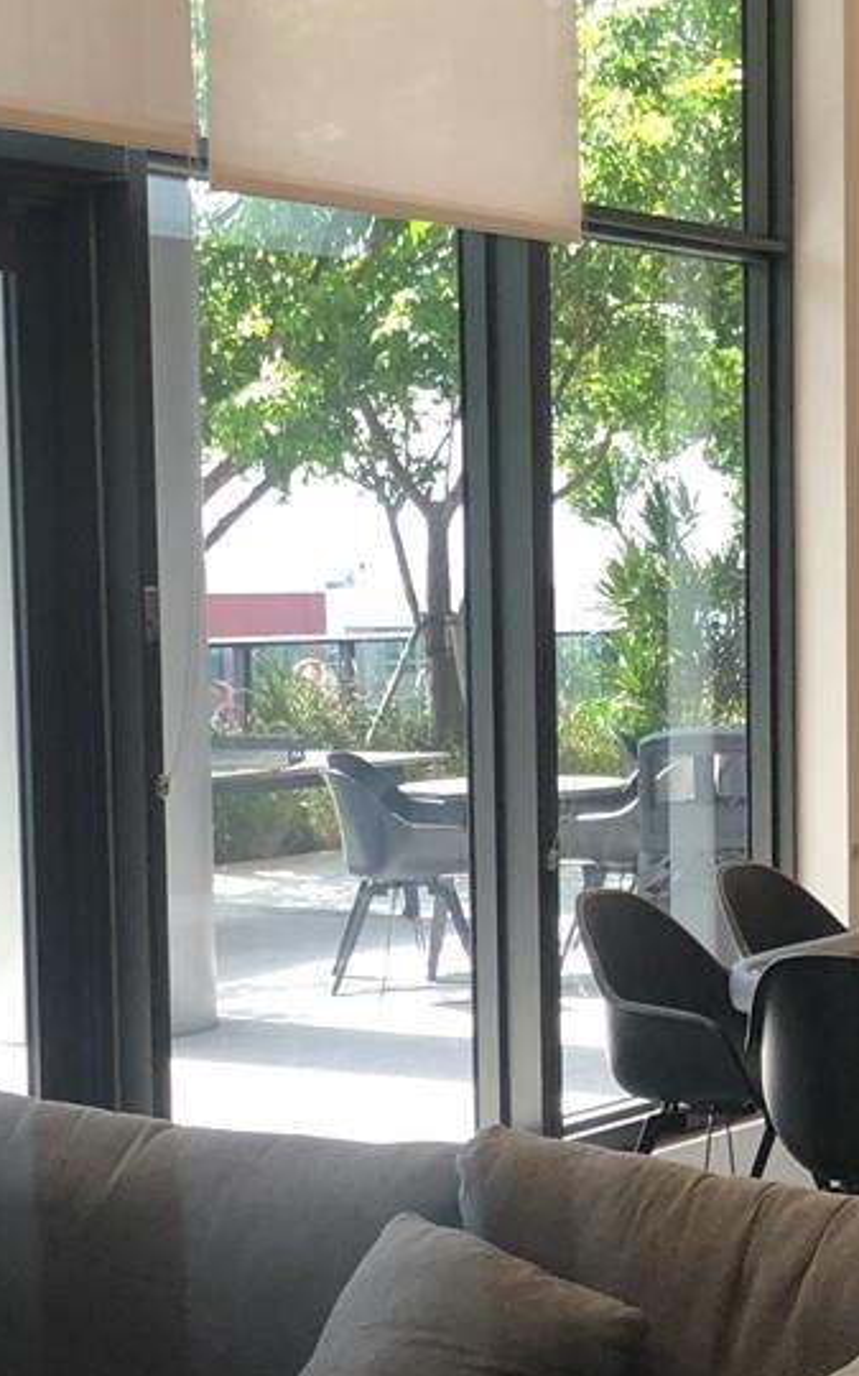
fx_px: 3300
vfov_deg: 23.4
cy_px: 935
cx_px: 599
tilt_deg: -4.8
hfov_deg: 14.8
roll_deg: +0.8
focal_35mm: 88
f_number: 1.8
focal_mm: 4
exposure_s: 1/30
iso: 25
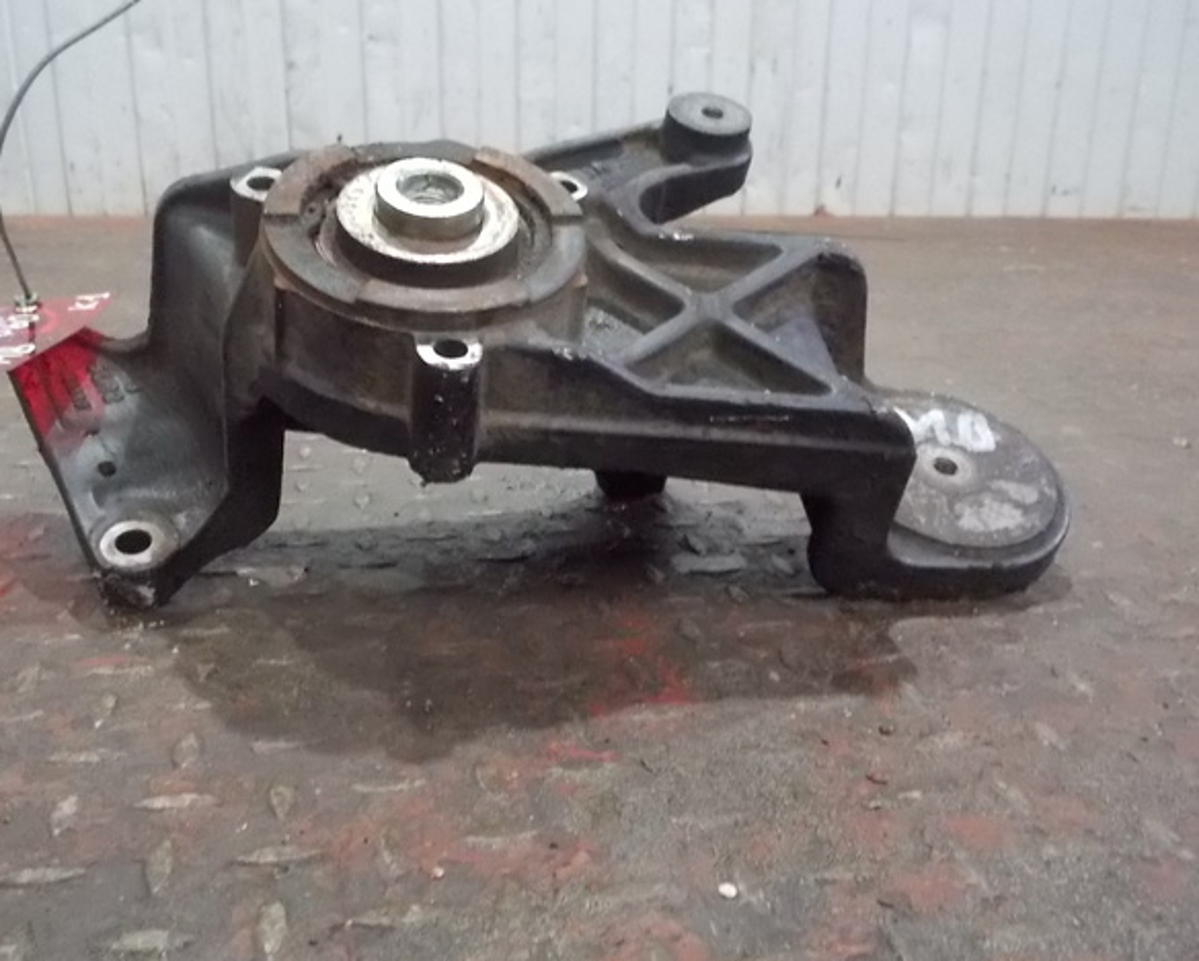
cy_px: 485
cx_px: 544
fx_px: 1101
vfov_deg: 47.2
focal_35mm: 31
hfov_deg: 57.1
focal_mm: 4.1
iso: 800
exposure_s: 1/20
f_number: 3.3
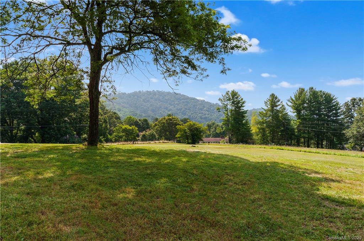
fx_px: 227
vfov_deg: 56.0
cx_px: 182
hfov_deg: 77.4
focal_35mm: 22
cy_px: 120
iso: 100
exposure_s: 1/250
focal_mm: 15
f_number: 8
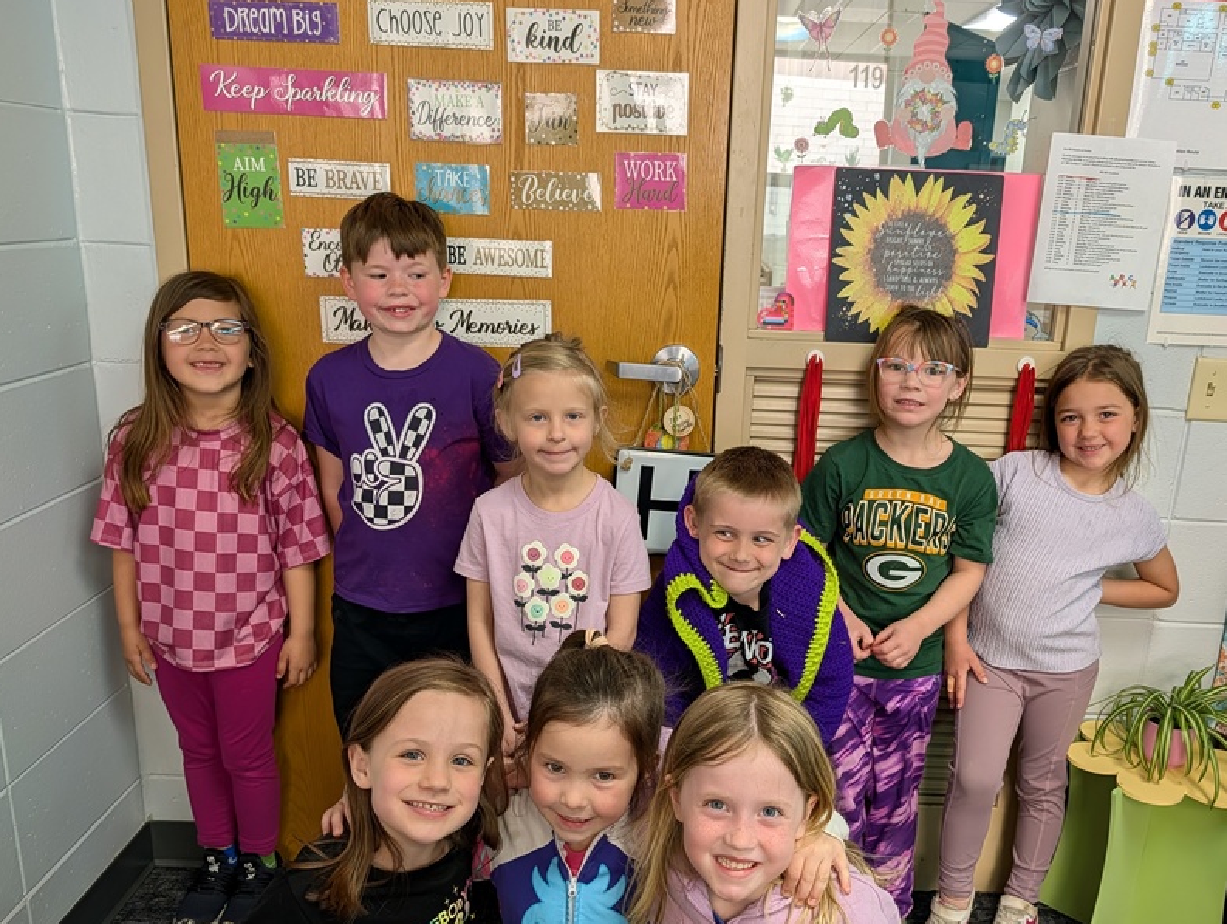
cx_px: 707
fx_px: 1100
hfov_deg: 58.0
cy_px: 561
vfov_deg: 45.3
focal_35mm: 31
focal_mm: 6.9
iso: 76
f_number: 1.68
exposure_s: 1/30
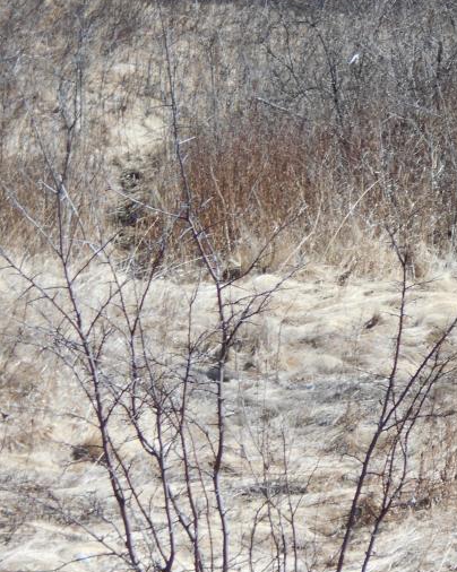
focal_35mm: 257
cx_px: 524
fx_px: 4350
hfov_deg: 6.0
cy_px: 190
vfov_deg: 7.5
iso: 80
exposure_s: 1/160
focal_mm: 23
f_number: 6.5
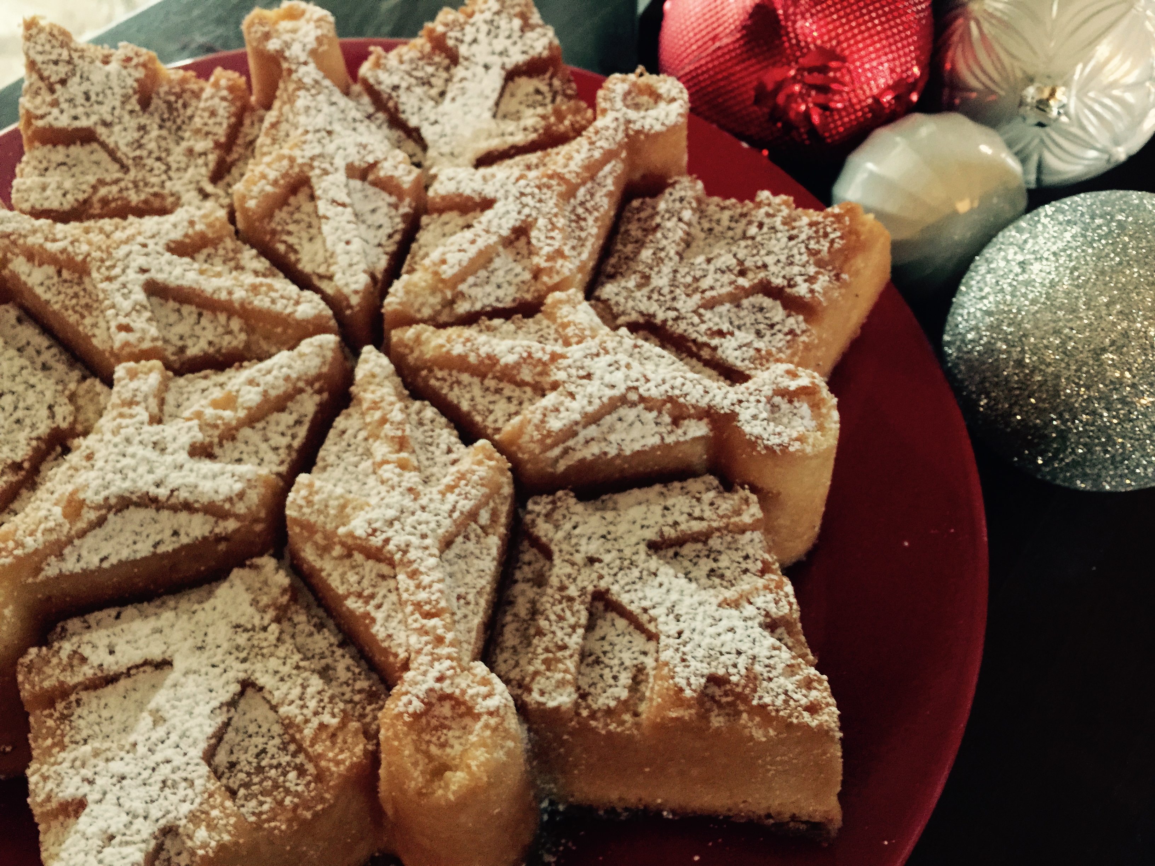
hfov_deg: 61.7
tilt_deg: -57.1
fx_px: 968
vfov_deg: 48.2
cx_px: 578
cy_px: 433
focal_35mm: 29
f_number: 2.2
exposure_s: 1/4
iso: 125
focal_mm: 4.15
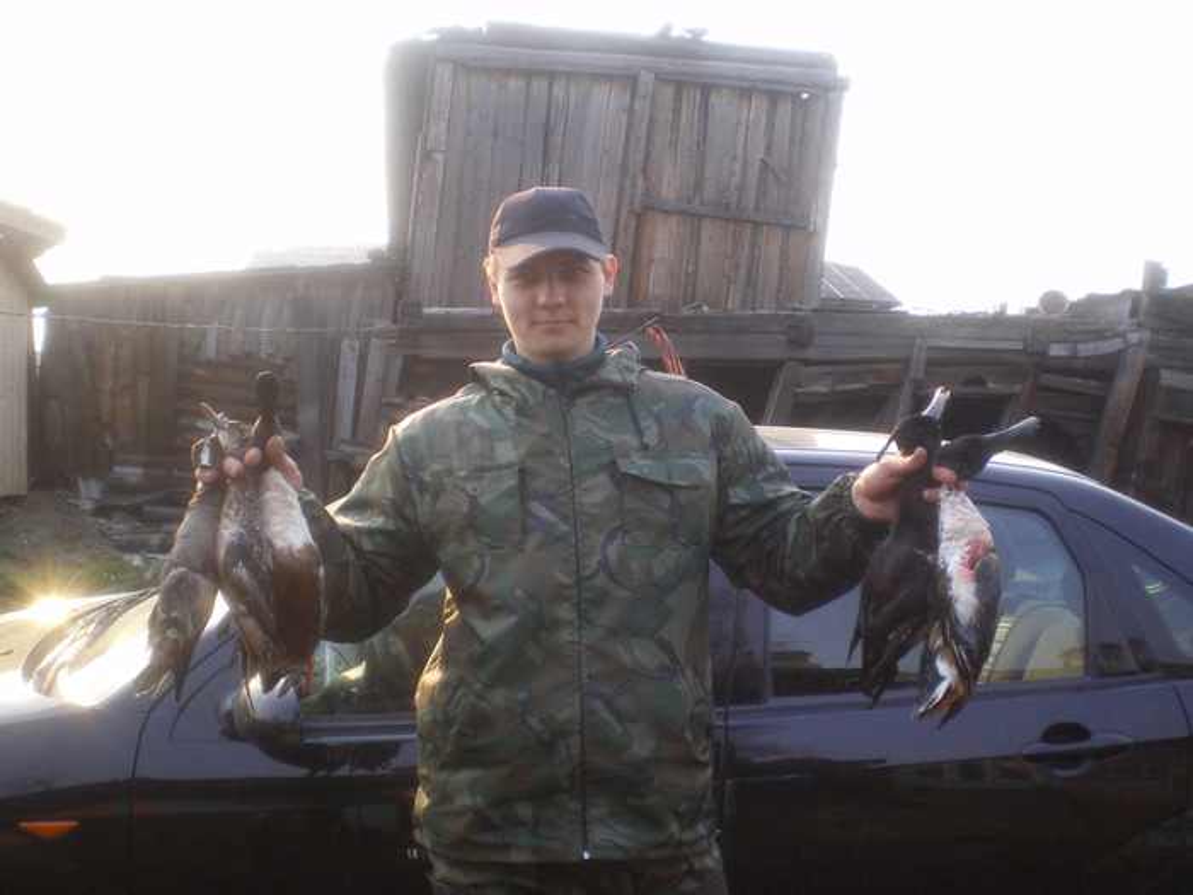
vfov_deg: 37.7
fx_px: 1310
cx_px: 596
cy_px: 448
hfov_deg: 49.0
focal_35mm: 38
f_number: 3.1
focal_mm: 6.3
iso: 64
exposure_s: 1/100
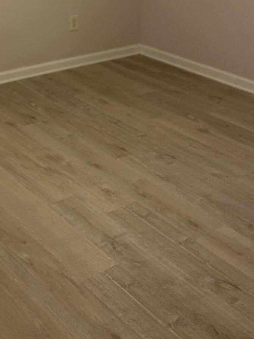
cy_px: -3
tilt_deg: -11.9
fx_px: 568
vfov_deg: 30.7
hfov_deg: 24.7
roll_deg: -0.2
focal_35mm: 58
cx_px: 42
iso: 100
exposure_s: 1/60
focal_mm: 5.7
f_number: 1.5
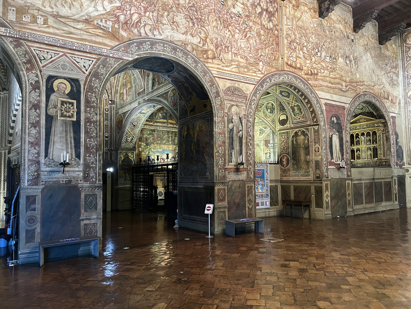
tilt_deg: +4.7
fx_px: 309
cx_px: 206
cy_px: 154
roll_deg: +1.1
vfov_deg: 53.1
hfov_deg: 67.3
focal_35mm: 26
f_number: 1.5
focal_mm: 5.7
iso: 400
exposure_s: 1/33
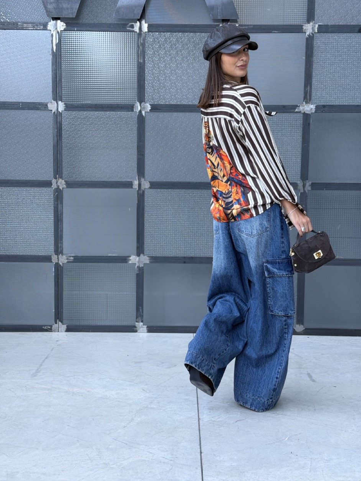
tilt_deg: -6.0
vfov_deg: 38.9
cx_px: 178
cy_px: 239
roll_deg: -0.4
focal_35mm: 49
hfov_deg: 29.7
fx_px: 682
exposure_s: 1/60
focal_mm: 6.76
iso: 250
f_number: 1.78
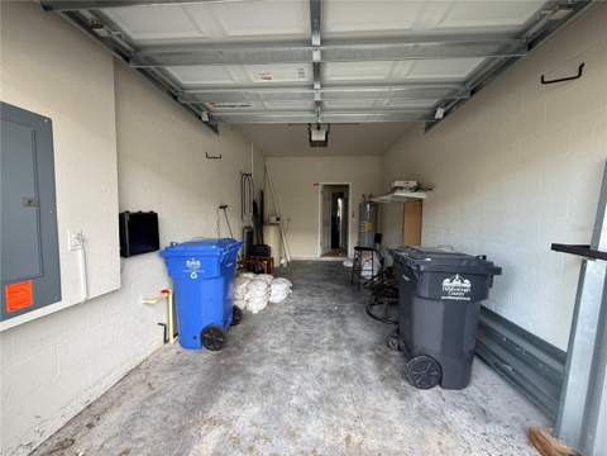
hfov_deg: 102.1
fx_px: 245
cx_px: 304
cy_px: 228
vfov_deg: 85.7
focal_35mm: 14
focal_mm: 2.22
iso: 160
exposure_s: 1/99
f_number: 2.2
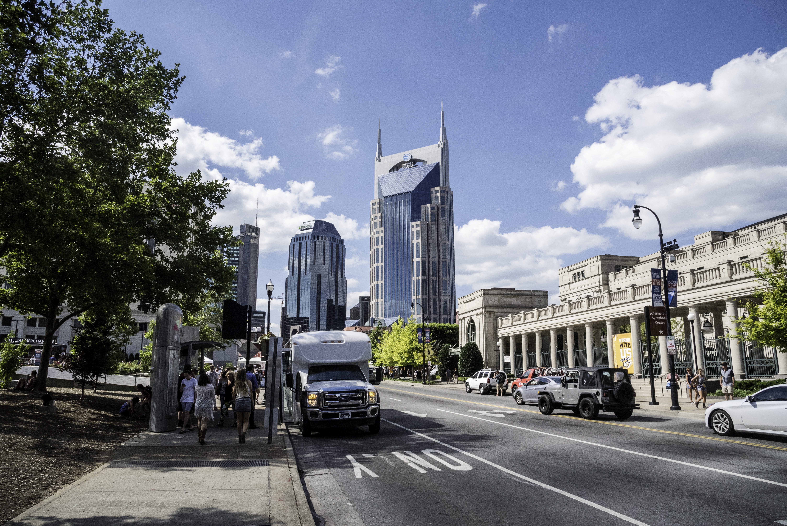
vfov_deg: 53.2
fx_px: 525
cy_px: 263
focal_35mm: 24
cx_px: 394
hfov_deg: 73.7
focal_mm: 24
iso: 3200
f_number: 14
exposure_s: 1/2500
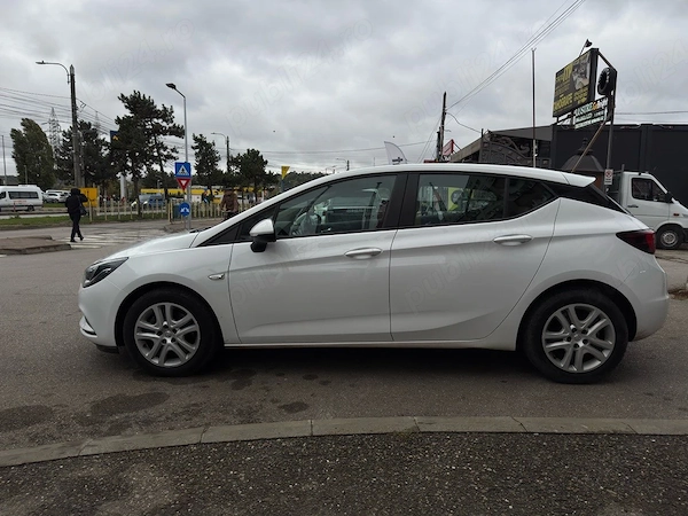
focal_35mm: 24
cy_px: 258
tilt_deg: -6.0
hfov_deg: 71.6
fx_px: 477
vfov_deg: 56.8
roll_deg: -0.3
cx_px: 344
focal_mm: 6.76
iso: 100
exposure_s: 1/2336
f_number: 1.78
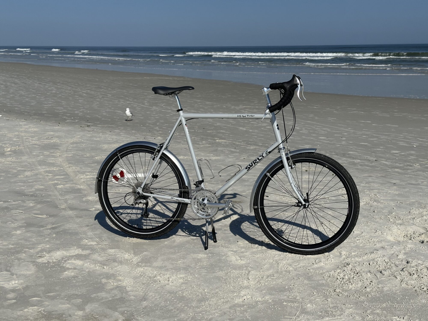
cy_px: 160
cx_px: 214
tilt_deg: -11.4
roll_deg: +0.7
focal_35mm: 48
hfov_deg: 39.7
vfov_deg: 30.3
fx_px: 593
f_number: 1.78
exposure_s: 1/10870
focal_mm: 6.86
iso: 64
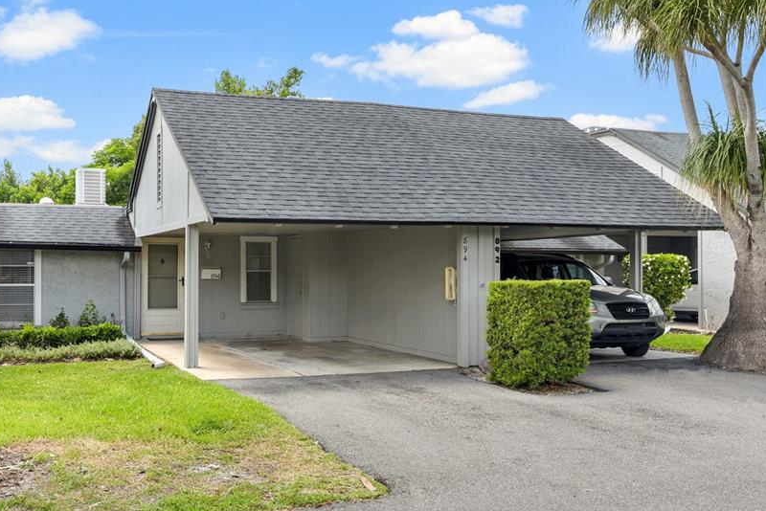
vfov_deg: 41.1
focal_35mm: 32
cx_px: 280
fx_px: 681
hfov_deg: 57.9
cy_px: 233
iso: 250
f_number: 8
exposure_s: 1/100
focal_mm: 25
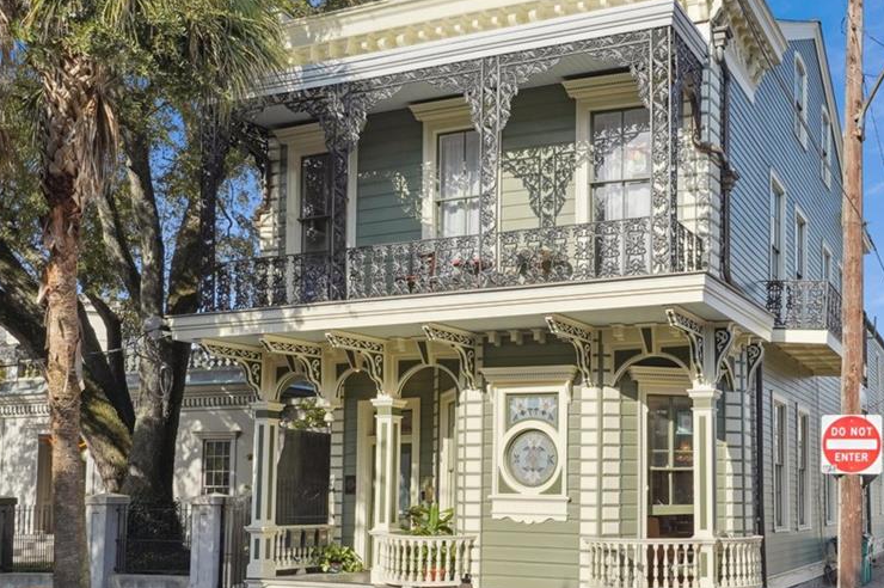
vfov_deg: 36.8
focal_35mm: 36
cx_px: 554
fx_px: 883
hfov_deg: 52.6
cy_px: 318
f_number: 11
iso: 800
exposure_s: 1/1000
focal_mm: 26
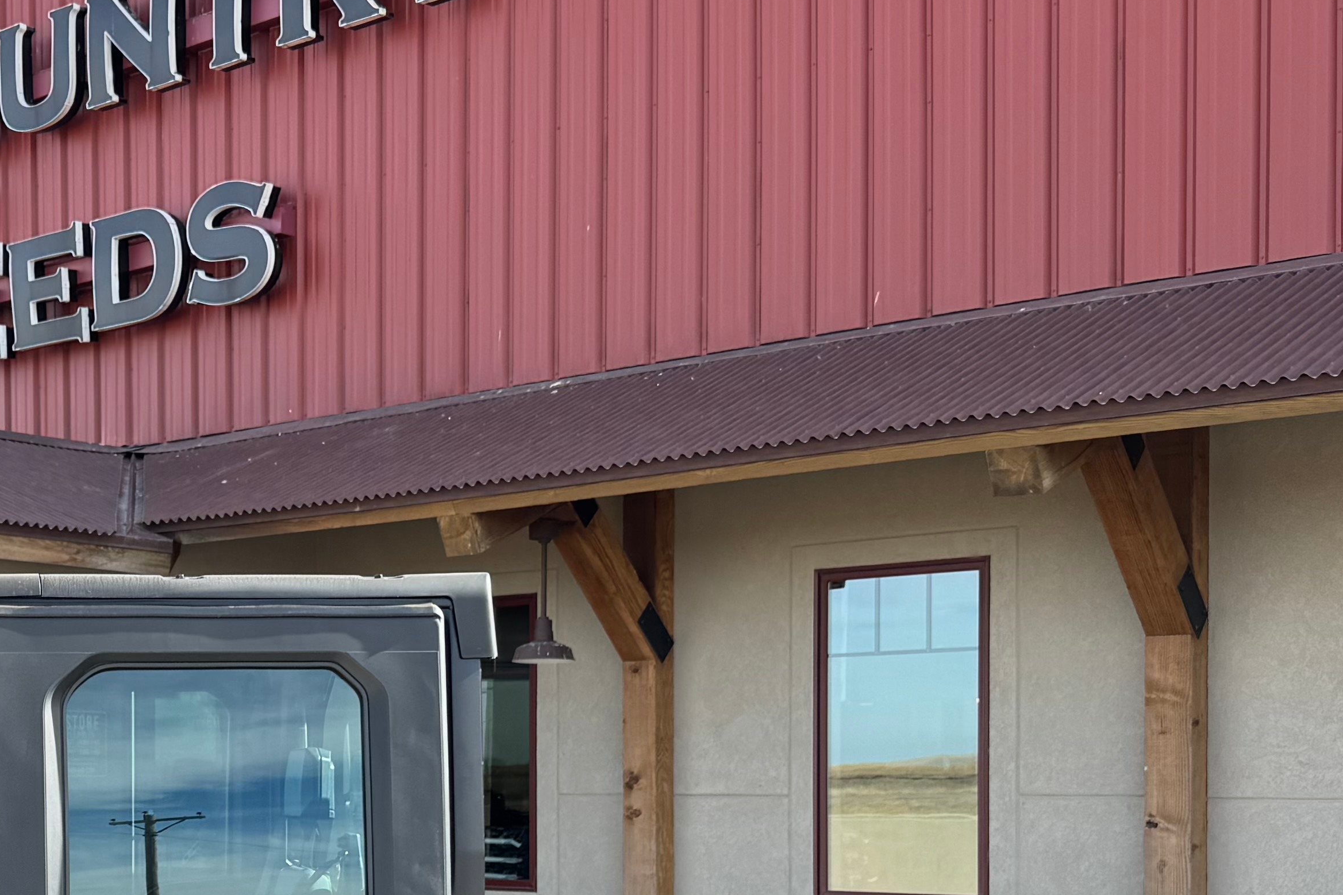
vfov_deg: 21.7
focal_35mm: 61
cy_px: 827
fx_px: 2275
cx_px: 131
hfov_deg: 31.3
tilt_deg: -0.9
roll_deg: +0.0
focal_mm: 6.76
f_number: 1.78
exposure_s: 1/1285
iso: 80
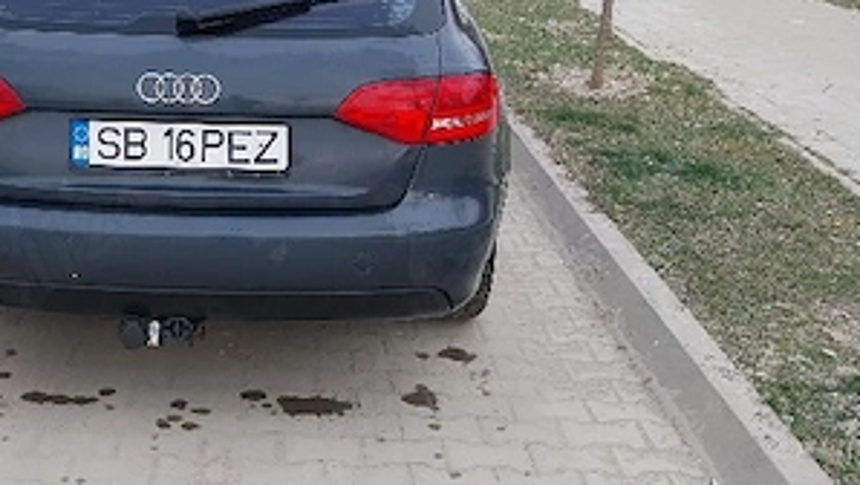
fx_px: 1301
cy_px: 263
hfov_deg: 35.5
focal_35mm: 57
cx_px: 185
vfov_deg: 21.1
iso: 25
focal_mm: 4
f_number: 1.8
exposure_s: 1/137
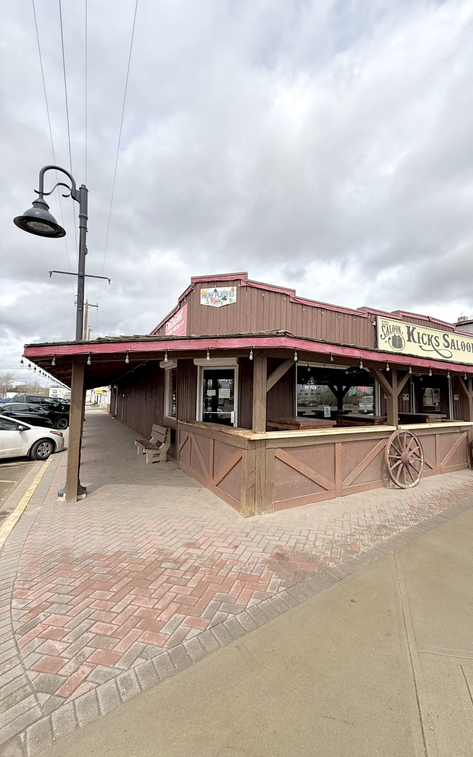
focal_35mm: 15
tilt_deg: +6.8
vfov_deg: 101.5
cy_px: 377
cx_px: 286
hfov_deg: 73.9
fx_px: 309
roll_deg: -0.2
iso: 50
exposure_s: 1/1848
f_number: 2.2
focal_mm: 2.22
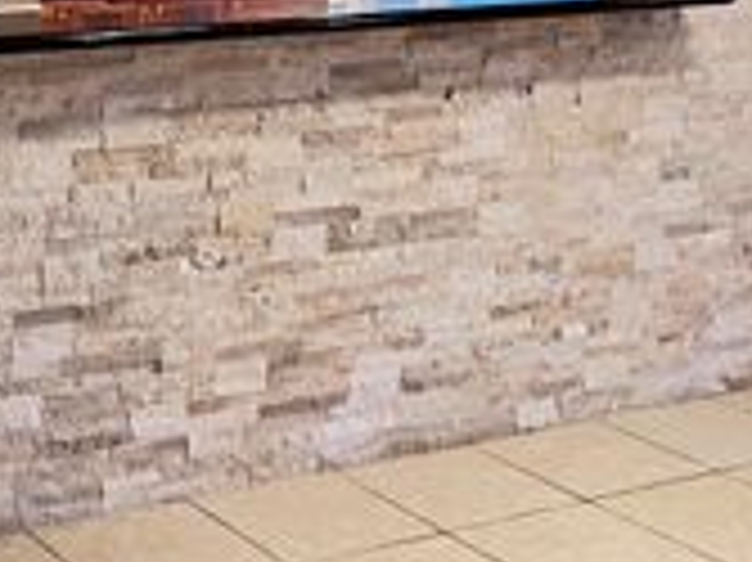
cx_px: -59
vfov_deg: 18.5
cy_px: 38
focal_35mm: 78
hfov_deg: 23.6
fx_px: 1693
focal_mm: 5.7
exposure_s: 1/40
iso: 500
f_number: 1.5
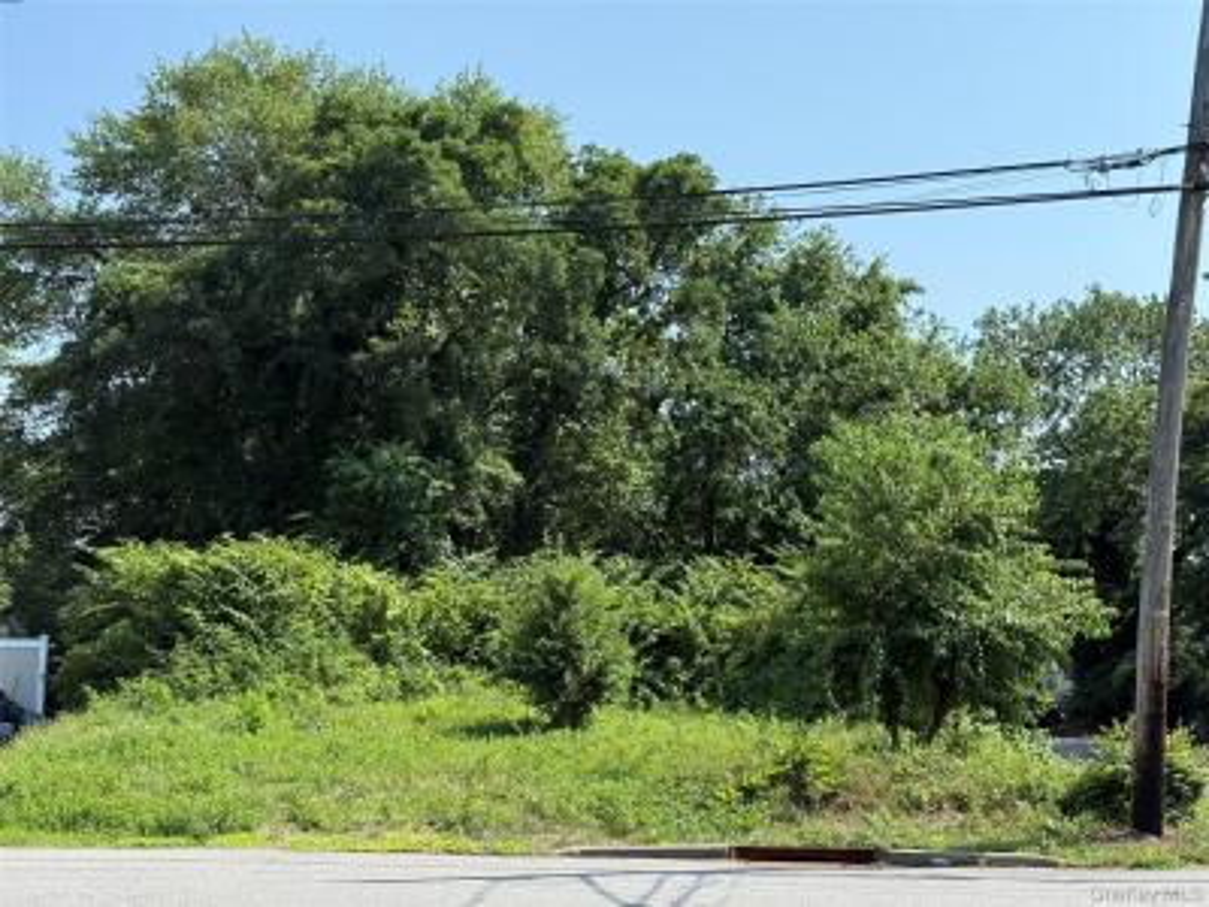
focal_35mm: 48
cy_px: 454
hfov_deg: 39.7
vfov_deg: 30.3
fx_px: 1676
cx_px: 604
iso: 100
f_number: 1.78
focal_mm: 6.76
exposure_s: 1/2577
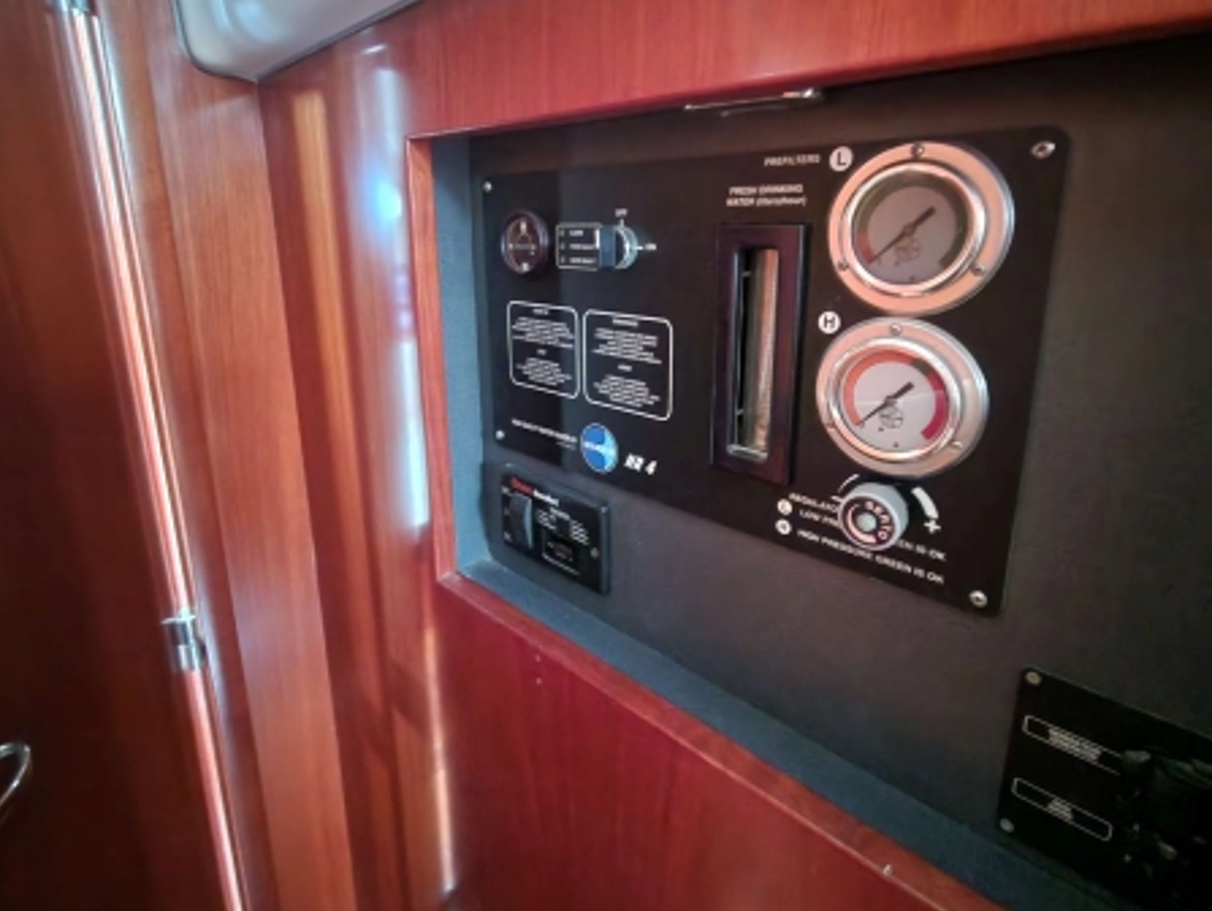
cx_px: 624
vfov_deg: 77.5
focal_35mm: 16
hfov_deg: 94.4
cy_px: 376
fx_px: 561
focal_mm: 2.2
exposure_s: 1/10
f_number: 2.2
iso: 2500
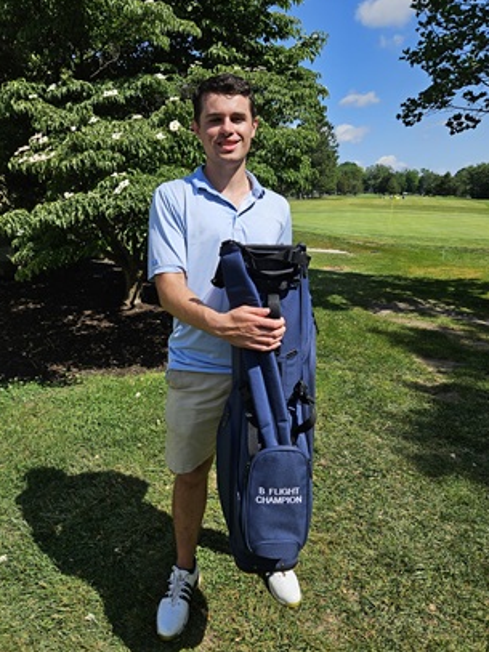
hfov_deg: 56.8
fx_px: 452
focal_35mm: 24
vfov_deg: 71.6
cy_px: 315
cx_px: 253
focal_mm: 5.4
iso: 25
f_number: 1.8
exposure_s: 1/2222
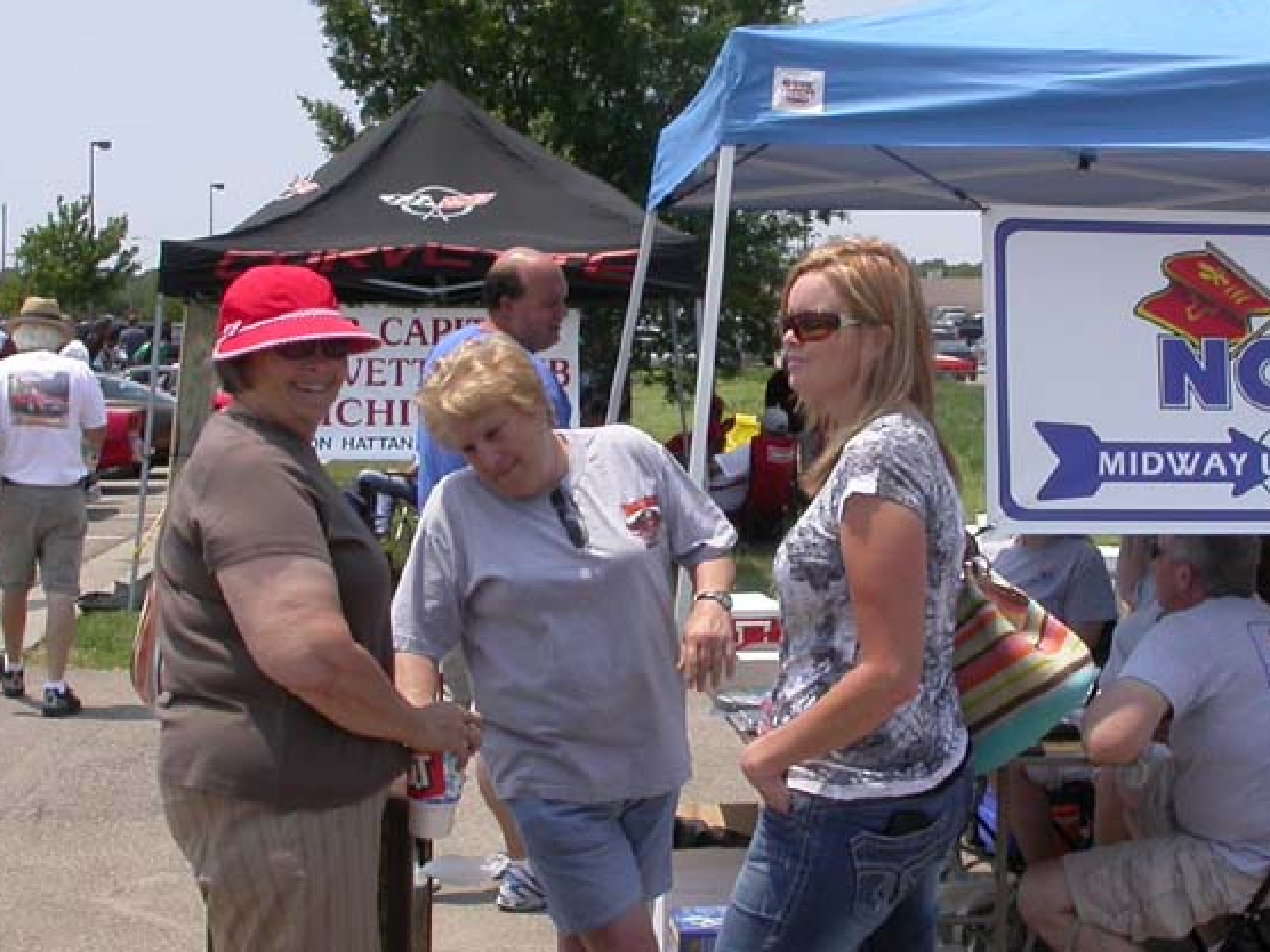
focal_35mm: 70
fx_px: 2568
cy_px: 381
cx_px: 736
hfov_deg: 27.7
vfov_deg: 21.0
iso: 100
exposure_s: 1/336
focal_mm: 7.85
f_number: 7.5
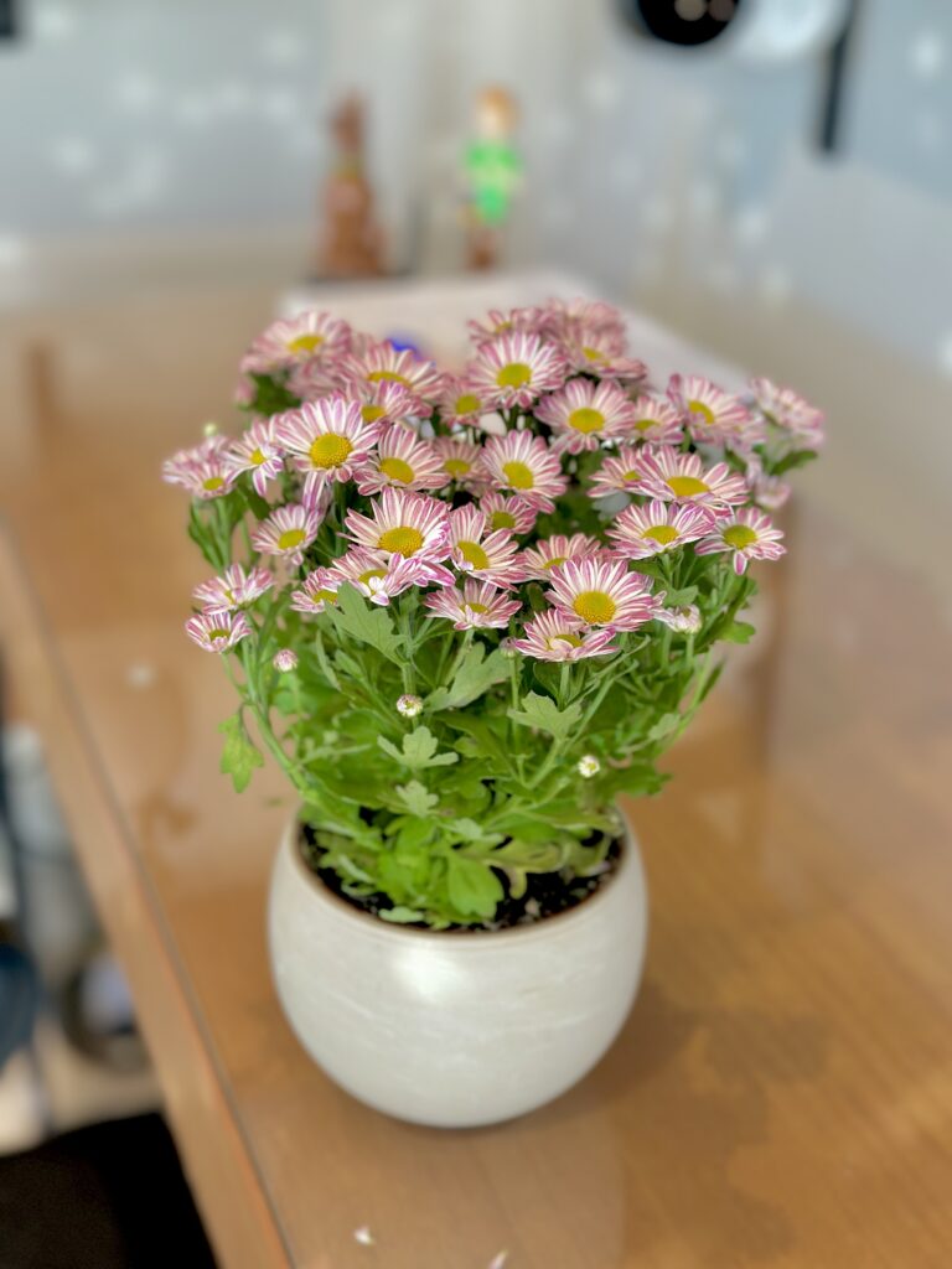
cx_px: 476
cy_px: 634
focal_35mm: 48
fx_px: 1760
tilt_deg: -27.7
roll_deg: -2.5
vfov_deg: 39.7
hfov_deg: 30.3
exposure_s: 1/60
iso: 64
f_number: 1.78
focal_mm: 6.86
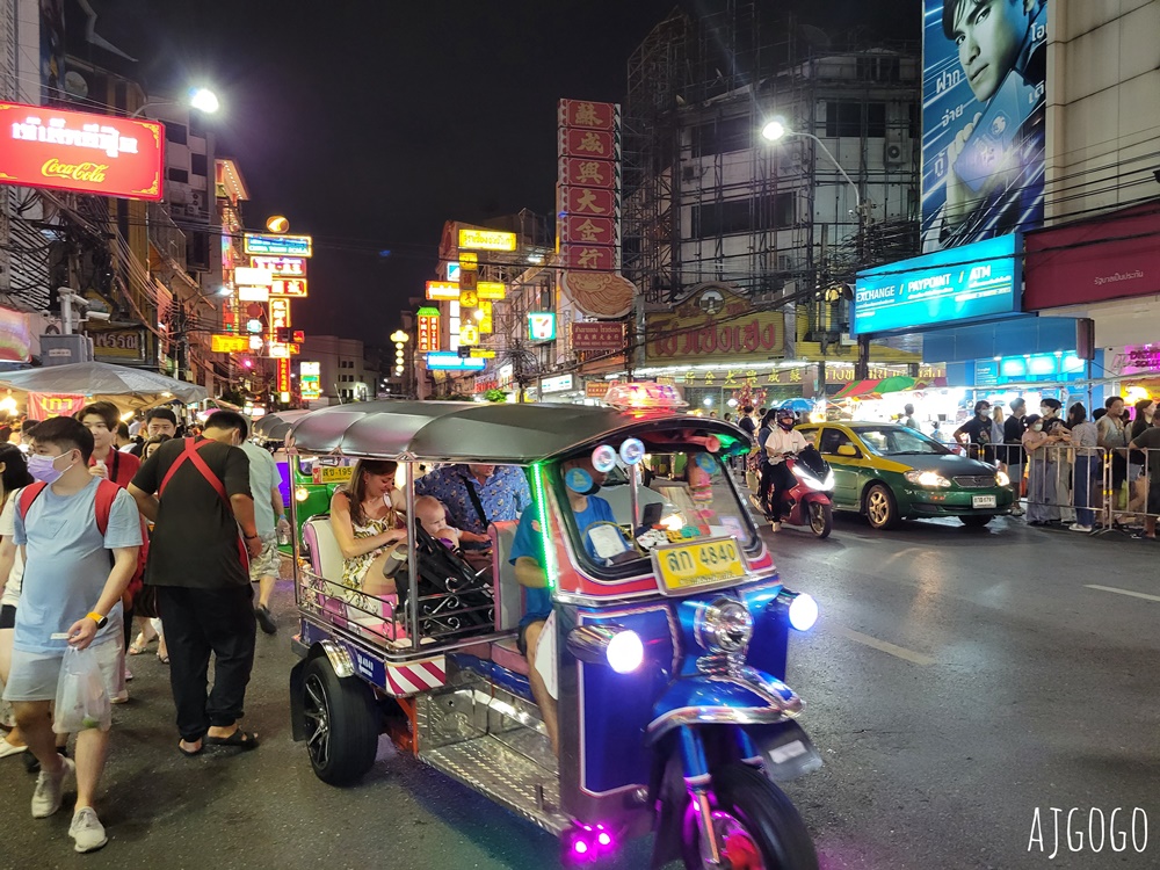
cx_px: 580
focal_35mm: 26
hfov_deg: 67.3
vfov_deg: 53.1
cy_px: 435
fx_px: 871
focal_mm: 5.4
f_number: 1.8
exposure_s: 1/50
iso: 400
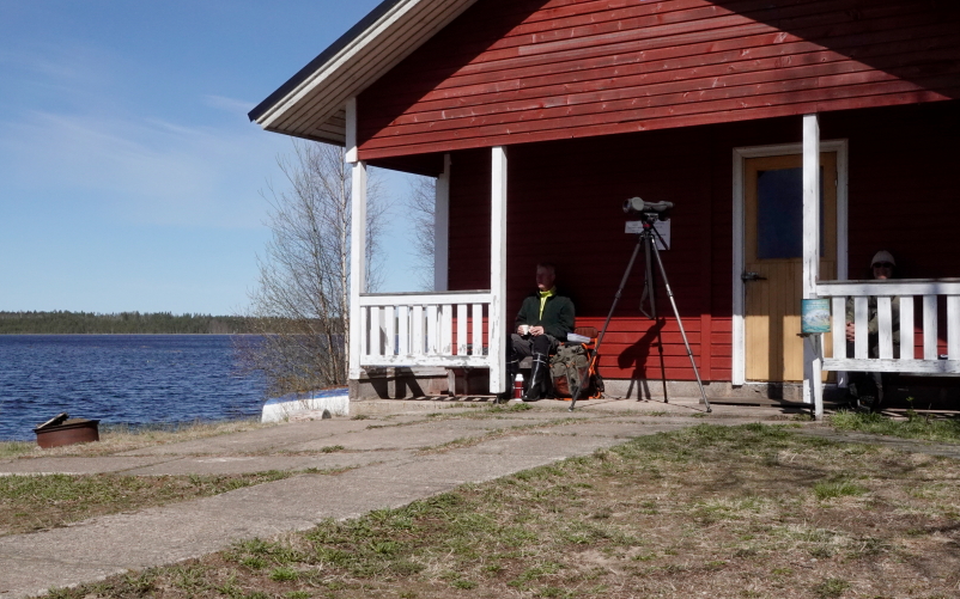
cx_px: 514
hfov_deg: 49.2
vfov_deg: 32.0
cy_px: 301
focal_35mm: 40
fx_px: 1046
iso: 800
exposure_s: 1/1250
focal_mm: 12.96
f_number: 11
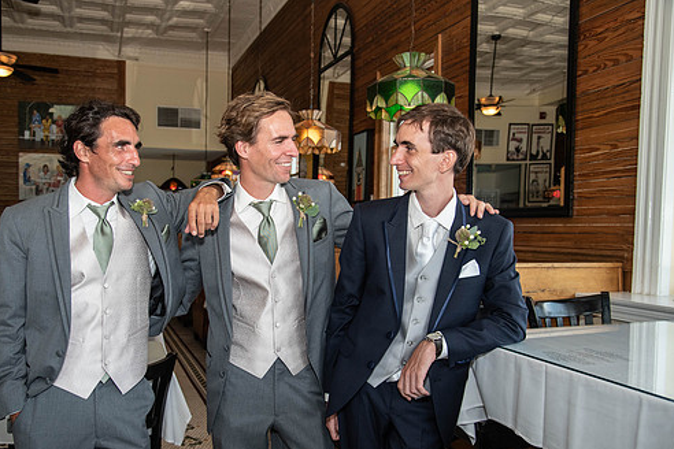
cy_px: 264
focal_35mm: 33
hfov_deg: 57.0
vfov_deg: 39.8
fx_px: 618
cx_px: 290
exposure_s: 1/640
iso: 1250
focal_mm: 28
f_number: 4
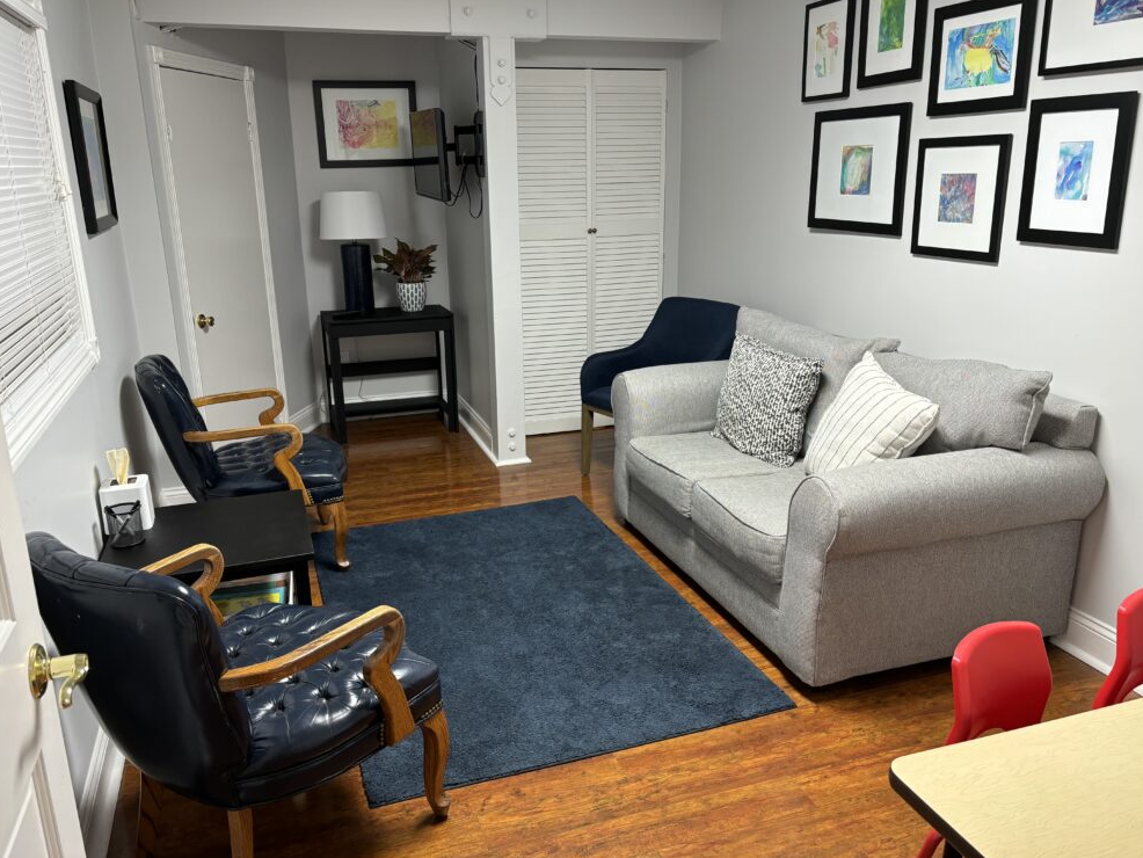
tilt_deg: -16.5
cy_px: 422
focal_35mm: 27
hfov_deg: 65.3
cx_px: 562
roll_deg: +2.3
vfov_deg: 51.4
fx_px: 892
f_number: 1.6
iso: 125
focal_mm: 5.96
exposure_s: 1/60
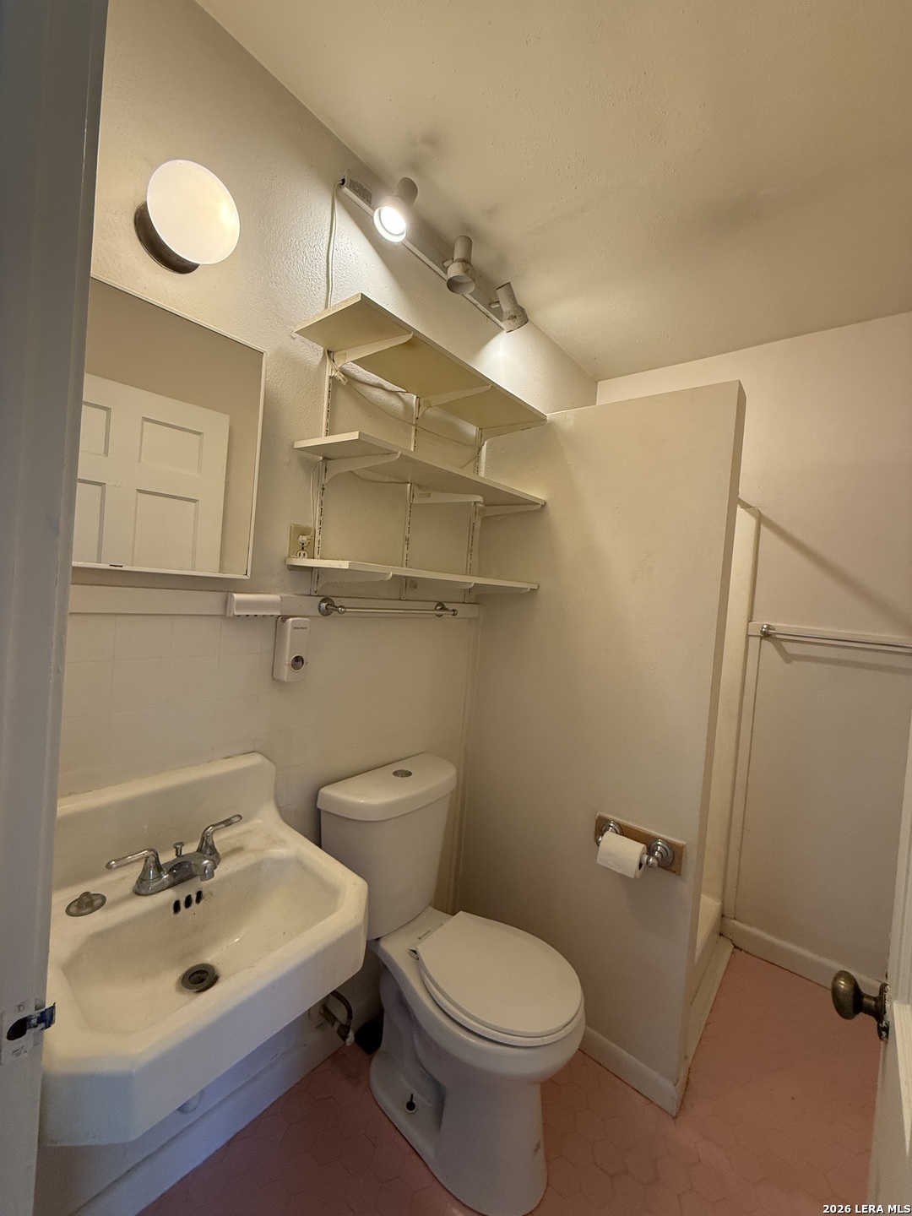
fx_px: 492
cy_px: 608
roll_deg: -5.3
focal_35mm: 14
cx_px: 456
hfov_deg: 85.7
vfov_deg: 102.1
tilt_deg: -1.8
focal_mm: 2.22
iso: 250
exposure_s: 1/120
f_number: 2.2
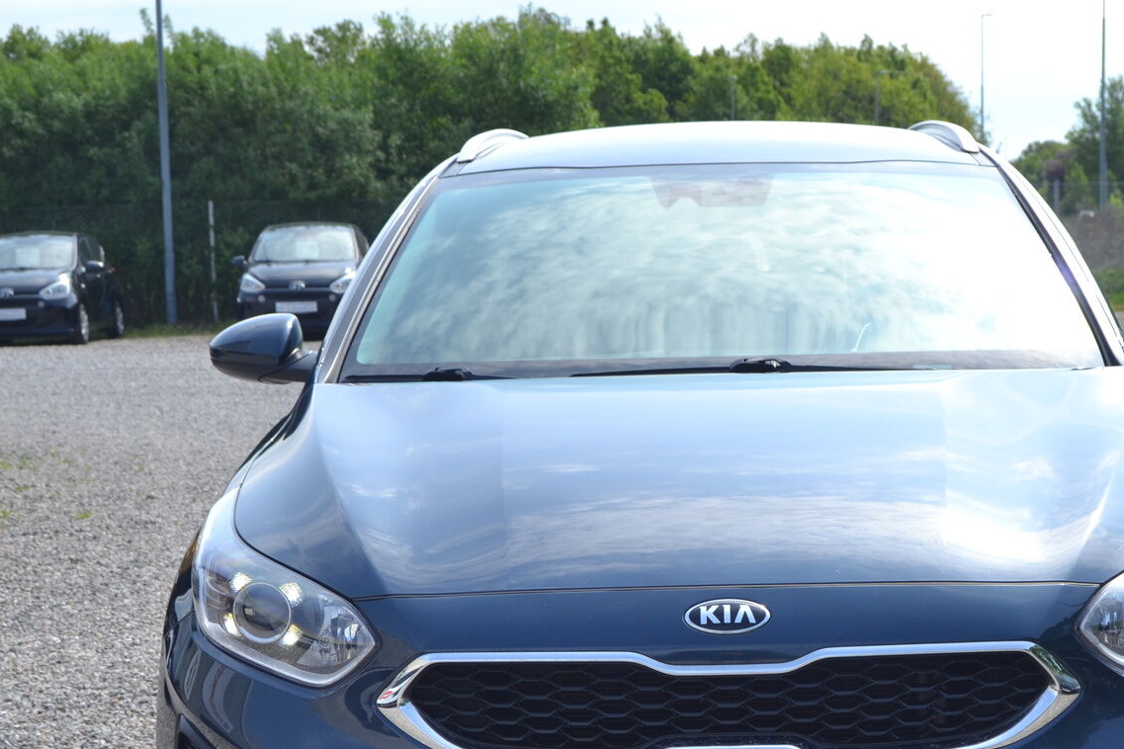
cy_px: 530
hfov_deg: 26.5
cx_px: 745
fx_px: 2373
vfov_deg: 17.9
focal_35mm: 76
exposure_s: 1/250
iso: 100
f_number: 8
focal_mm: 30
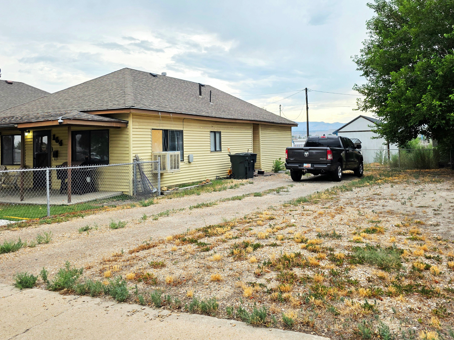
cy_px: 129
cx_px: 237
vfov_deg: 45.1
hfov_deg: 58.3
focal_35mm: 31
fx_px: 407
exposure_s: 1/1667
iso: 80
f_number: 1.7
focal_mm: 6.3
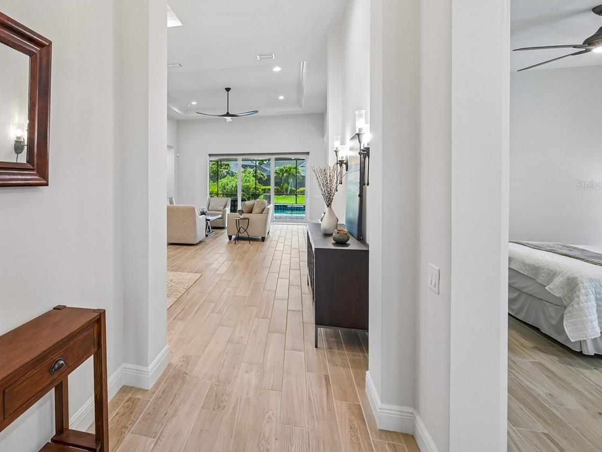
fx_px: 330
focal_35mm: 19
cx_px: 199
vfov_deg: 68.1
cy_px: 185
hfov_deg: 81.7
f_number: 8
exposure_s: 1/30
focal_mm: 14
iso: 400
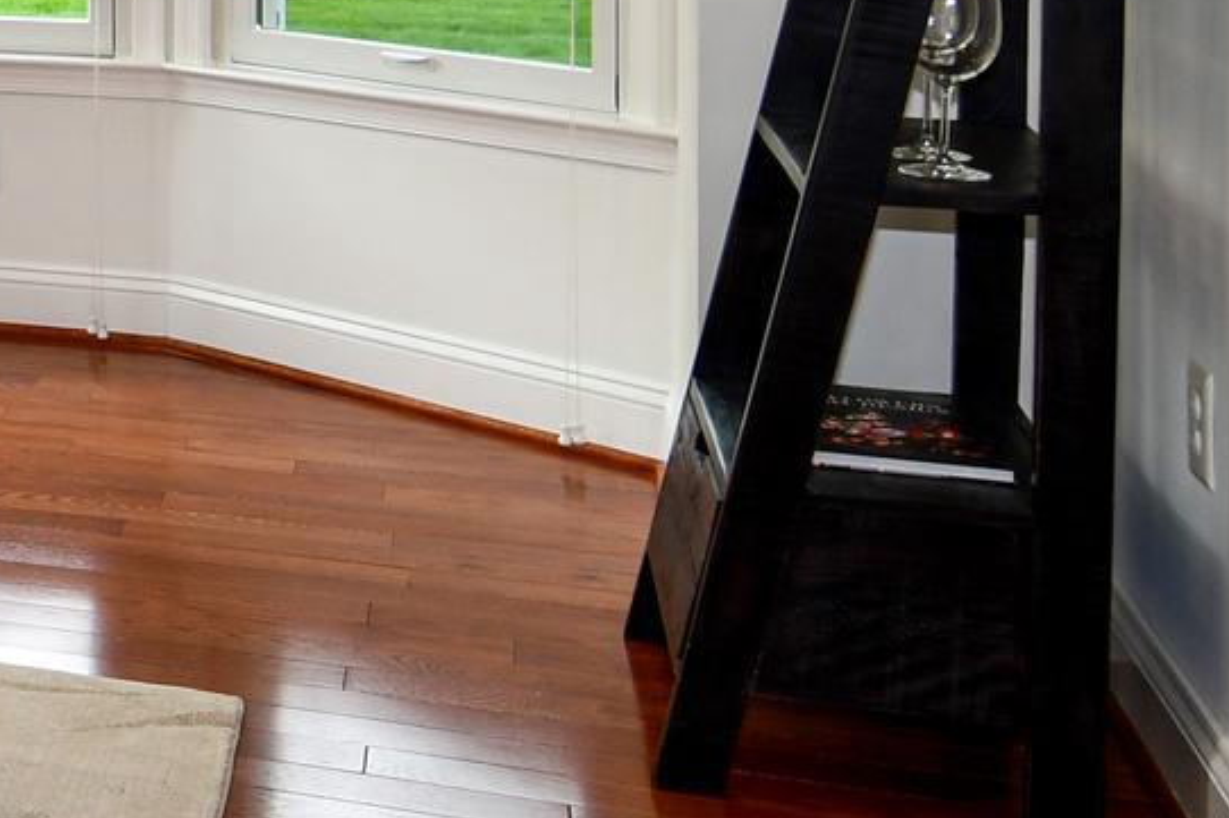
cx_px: -819
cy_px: 26
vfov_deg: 19.5
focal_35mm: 68
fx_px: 2321
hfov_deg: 22.0
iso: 200
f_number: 5
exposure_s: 1/100
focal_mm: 12
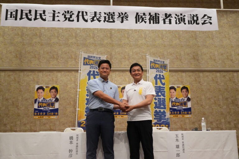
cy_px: 80
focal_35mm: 39
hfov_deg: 49.6
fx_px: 259
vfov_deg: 34.2
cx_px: 120
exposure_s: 1/125
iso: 4000
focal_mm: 26
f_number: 4
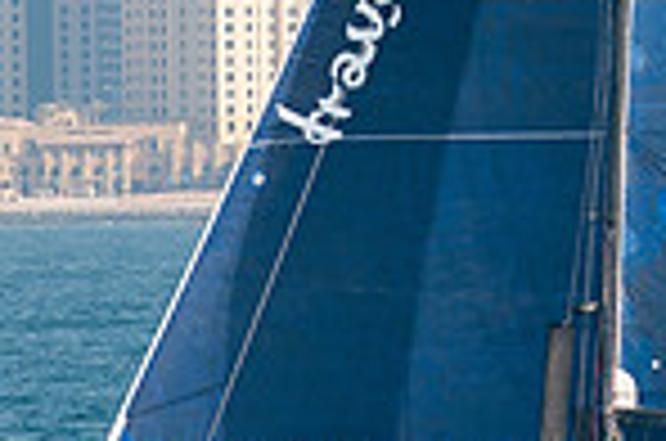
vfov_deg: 1.2
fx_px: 21654
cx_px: 644
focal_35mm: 1173
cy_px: -209
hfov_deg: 1.8
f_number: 4
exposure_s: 1/640
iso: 100
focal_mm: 200
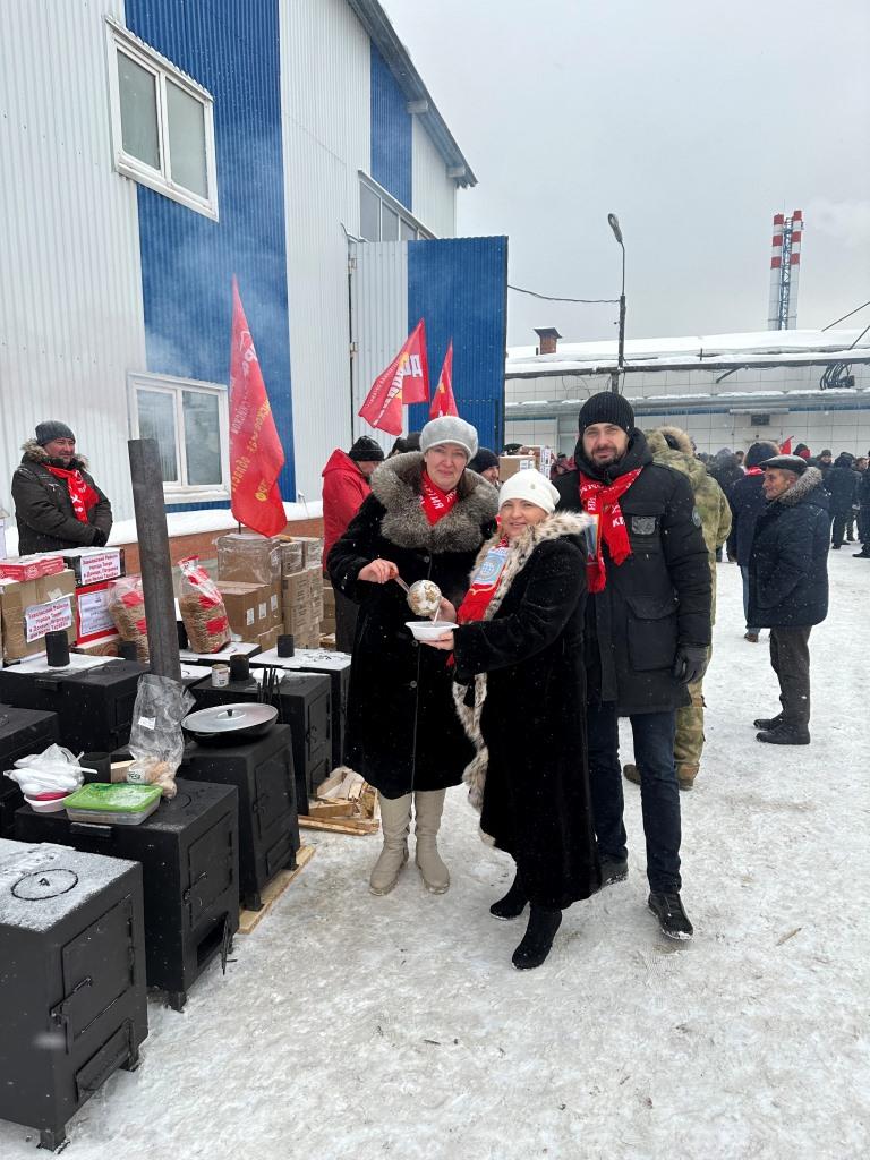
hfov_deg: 56.8
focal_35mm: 24
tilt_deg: -7.3
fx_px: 804
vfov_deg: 71.6
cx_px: 435
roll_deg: +0.2
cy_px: 580
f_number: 1.78
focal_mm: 6.86
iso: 80
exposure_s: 1/529
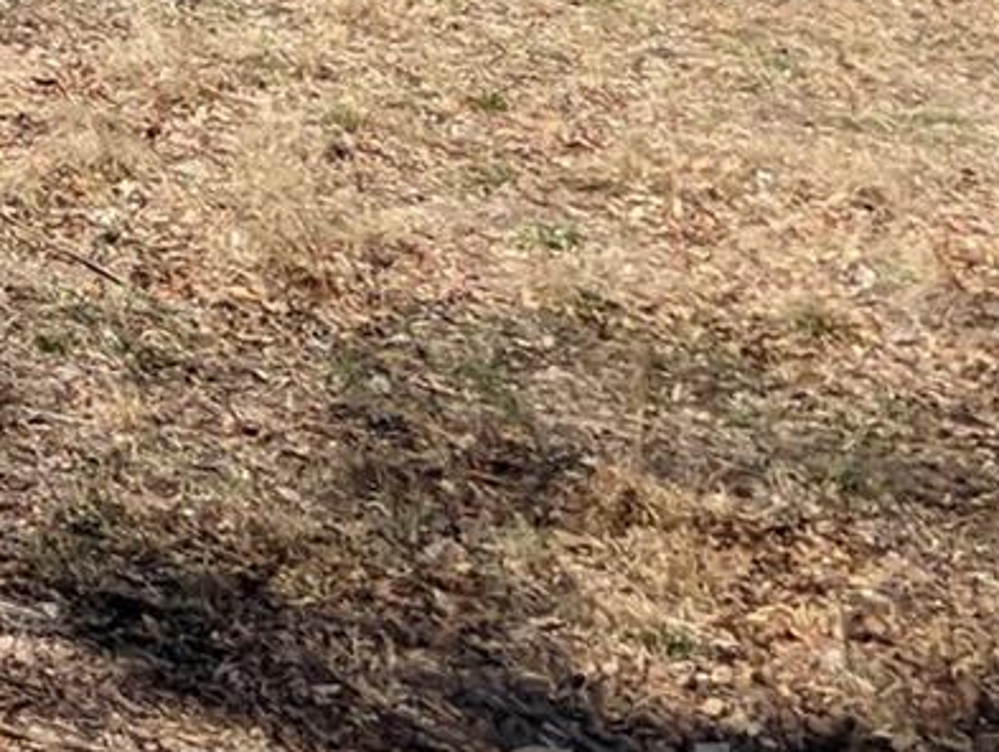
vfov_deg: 14.8
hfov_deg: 13.7
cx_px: -1579
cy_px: -727
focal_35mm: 83
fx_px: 2399
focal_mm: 2.35
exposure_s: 1/1408
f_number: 2.2
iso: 52
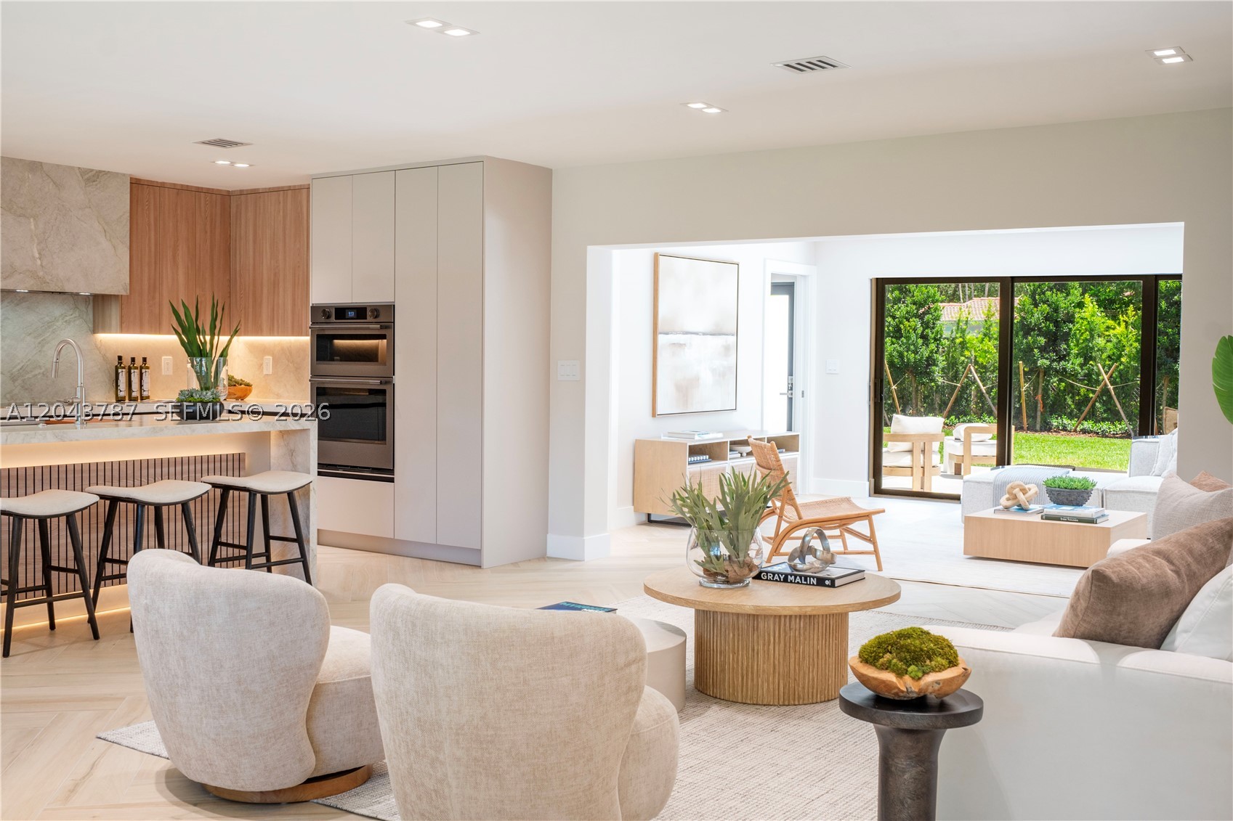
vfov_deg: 35.6
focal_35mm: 37
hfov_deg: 51.5
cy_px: 410
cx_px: 616
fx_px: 1279
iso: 250
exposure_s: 1/10
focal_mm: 24.9
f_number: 9
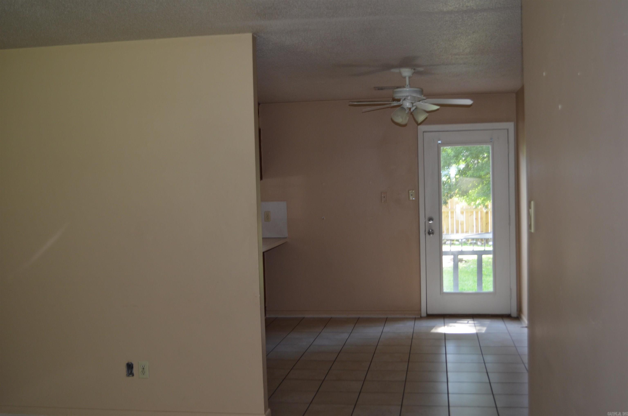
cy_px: 208
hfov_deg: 46.5
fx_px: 731
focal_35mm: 42
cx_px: 314
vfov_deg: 31.7
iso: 400
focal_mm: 28
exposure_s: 1/60
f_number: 4.5
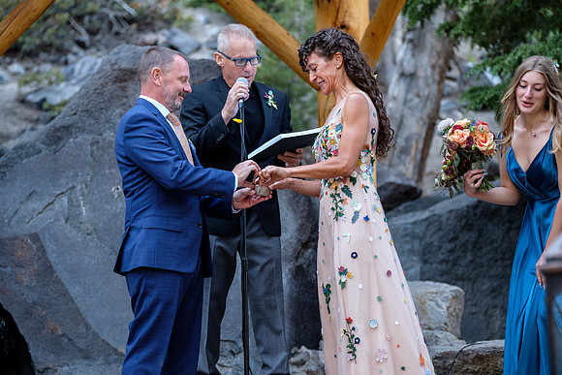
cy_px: 188
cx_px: 281
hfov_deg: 16.3
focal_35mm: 126
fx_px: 1967
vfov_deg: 10.9
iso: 640
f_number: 3.2
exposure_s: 1/80
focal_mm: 83.8
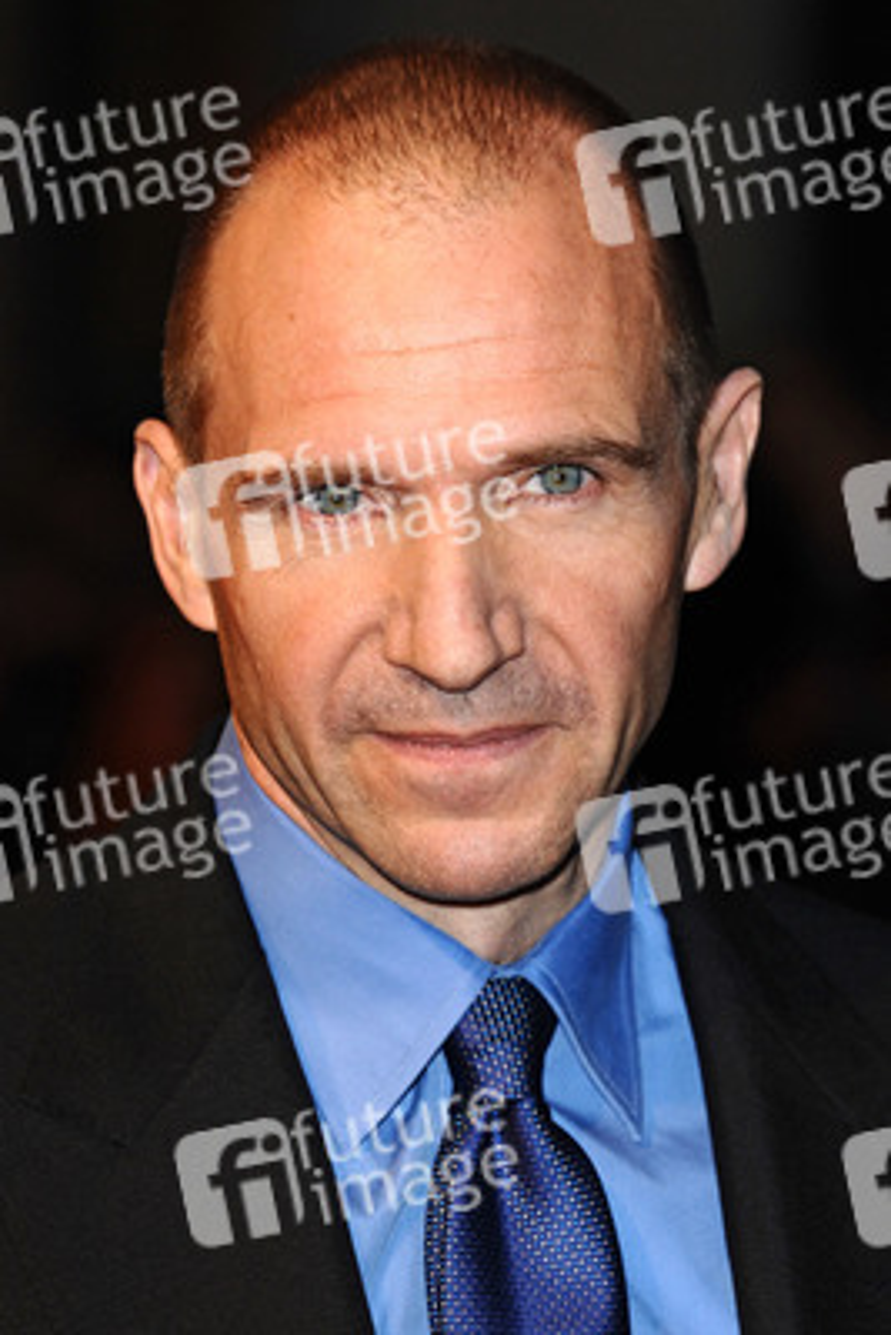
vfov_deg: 10.2
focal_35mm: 202
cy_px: 668
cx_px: 446
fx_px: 7511
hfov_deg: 6.8
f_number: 4.5
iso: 320
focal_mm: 135
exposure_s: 1/200
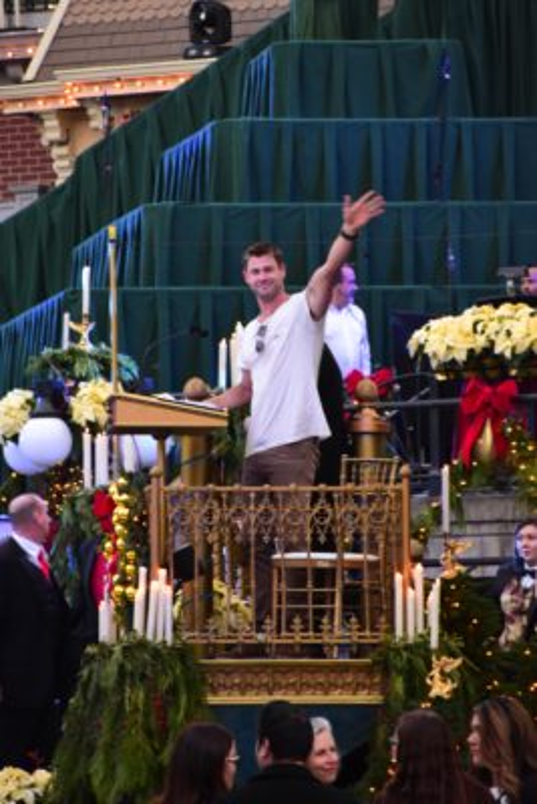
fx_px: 6706
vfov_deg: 6.9
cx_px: 268
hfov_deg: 4.6
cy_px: 402
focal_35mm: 300
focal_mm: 200
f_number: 6.3
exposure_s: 1/20
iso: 800
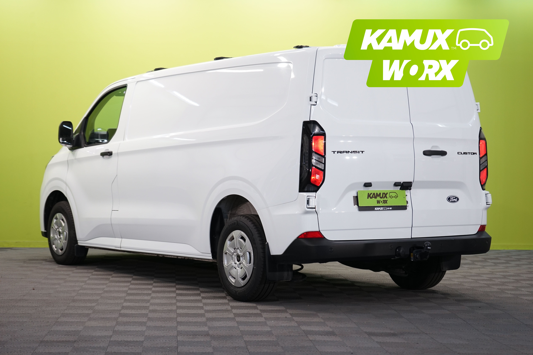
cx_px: 266
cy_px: 178
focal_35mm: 70
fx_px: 1036
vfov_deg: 19.5
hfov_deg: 28.8
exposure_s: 1/50
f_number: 5.6
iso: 640
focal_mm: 70
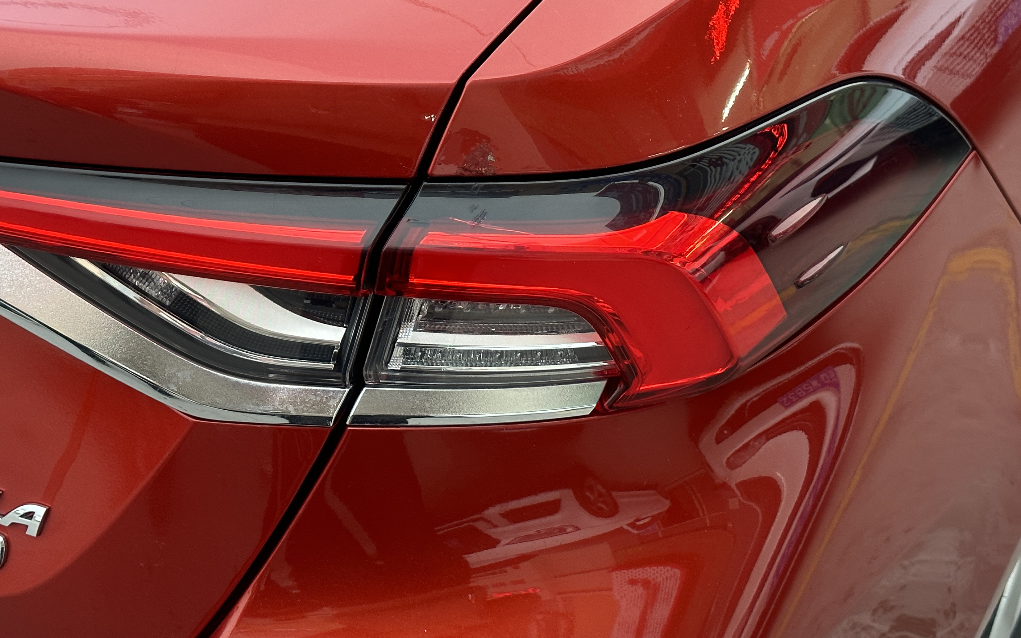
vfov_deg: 20.9
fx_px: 1725
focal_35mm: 62
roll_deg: -4.0
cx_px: 409
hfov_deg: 32.9
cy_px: 222
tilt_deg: -34.2
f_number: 1.78
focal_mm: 6.86
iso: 160
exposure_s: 1/60
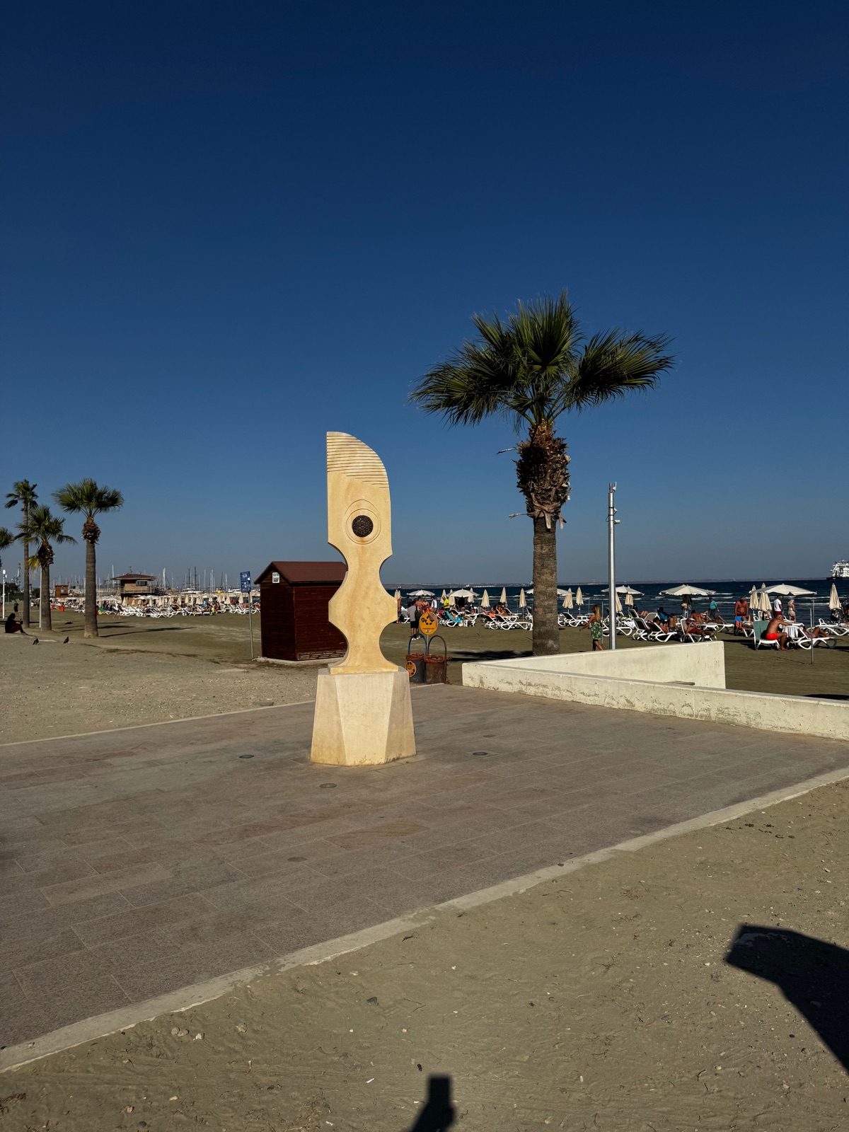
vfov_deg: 71.6
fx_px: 785
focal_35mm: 24
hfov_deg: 56.8
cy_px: 566
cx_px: 424
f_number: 1.78
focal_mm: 6.76
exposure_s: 1/12346
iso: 80
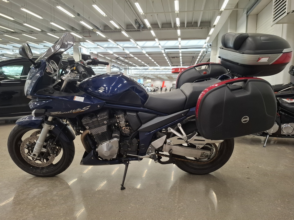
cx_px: 147
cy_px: 110
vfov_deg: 58.9
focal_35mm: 23
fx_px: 195
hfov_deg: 73.9
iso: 250
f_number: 1.8
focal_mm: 5.54
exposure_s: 1/120
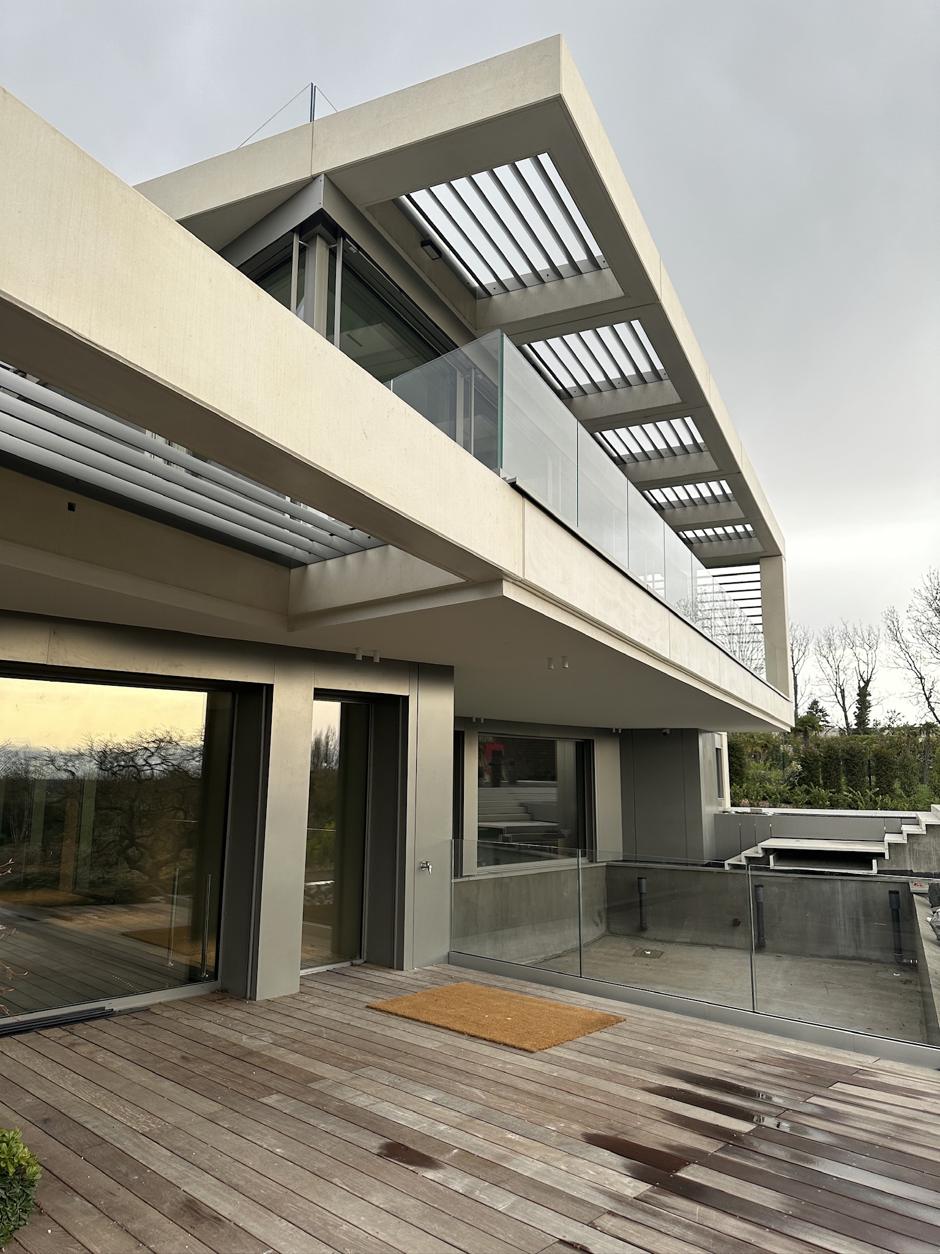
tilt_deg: +9.6
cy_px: 627
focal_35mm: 24
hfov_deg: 56.8
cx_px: 470
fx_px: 869
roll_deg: -1.4
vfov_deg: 71.6
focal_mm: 6.86
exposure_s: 1/745
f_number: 1.78
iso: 80
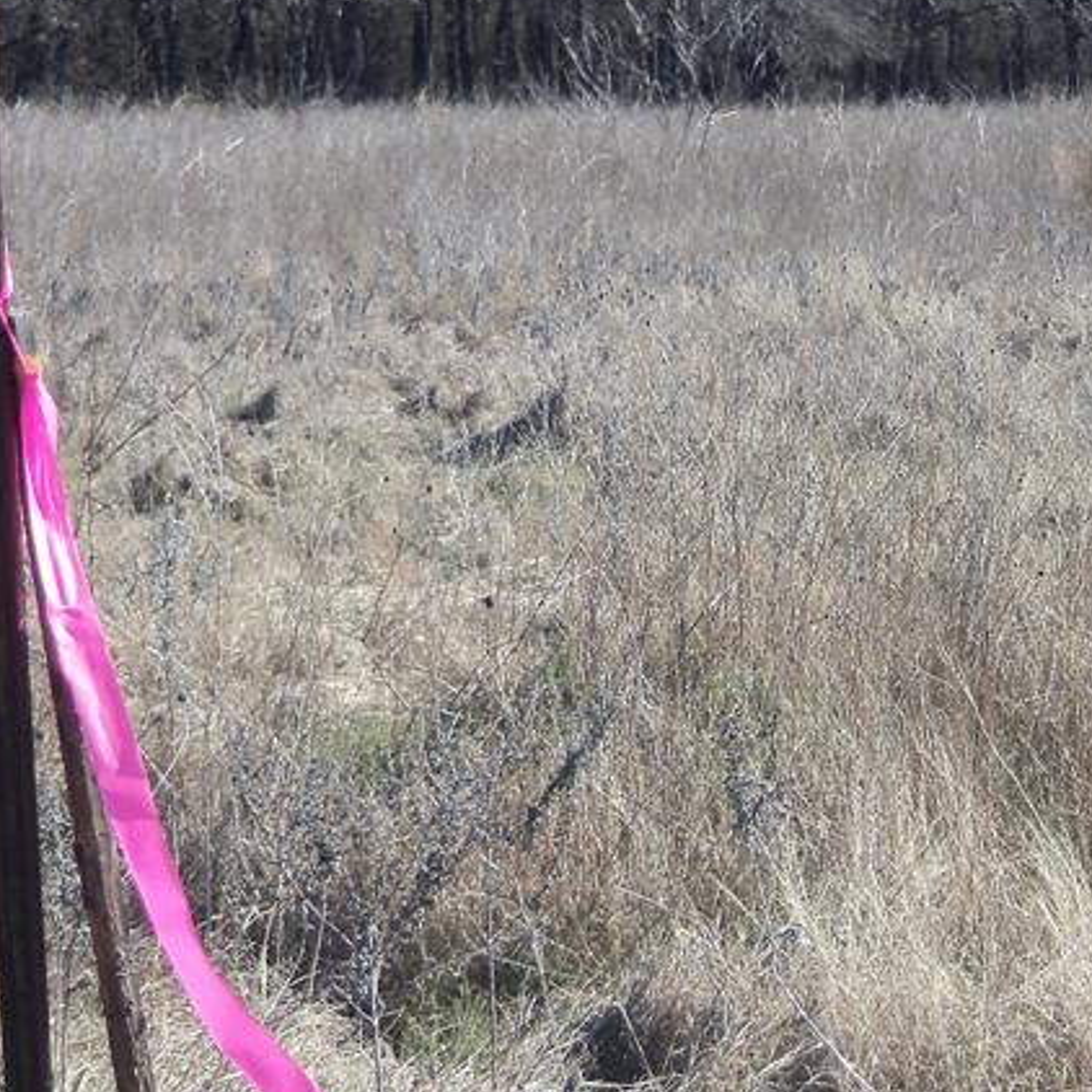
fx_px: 3747
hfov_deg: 16.4
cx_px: 926
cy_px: 706
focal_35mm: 105
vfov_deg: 16.5
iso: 64
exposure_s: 1/320
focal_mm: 8.7
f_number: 4.6
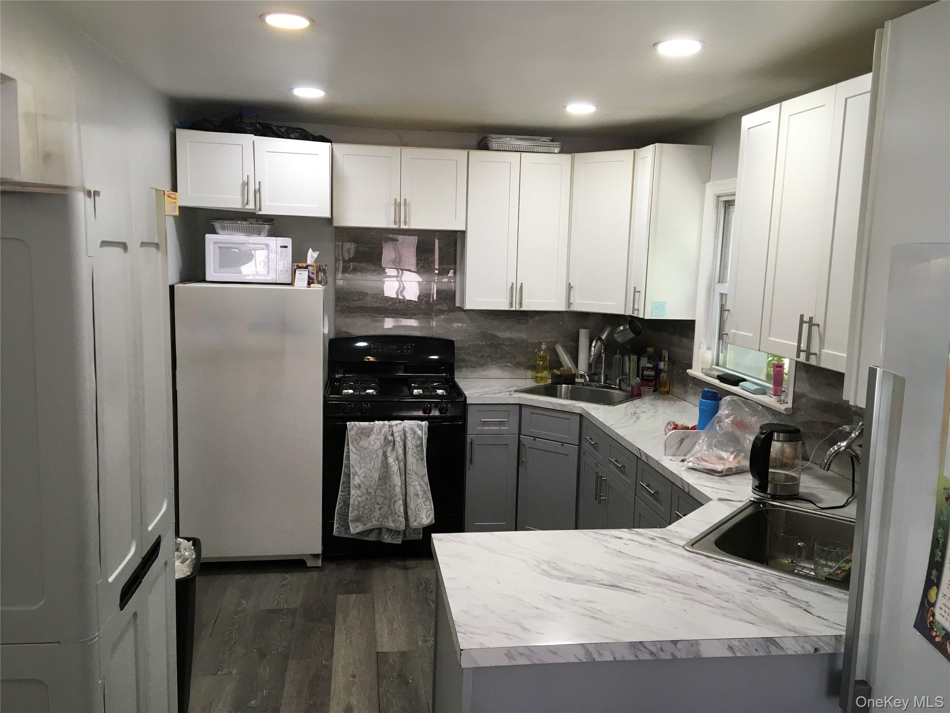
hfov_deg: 61.7
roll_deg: -1.4
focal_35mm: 29
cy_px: 356
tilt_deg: -8.1
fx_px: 796
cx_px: 475
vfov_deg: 48.2
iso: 32
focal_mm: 4.15
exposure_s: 1/30
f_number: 2.2
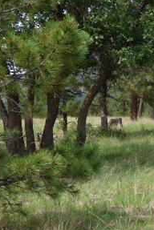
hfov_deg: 14.2
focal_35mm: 95
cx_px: 161
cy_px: 150
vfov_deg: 21.4
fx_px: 608
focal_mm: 7.07
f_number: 3.6
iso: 100
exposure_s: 1/500
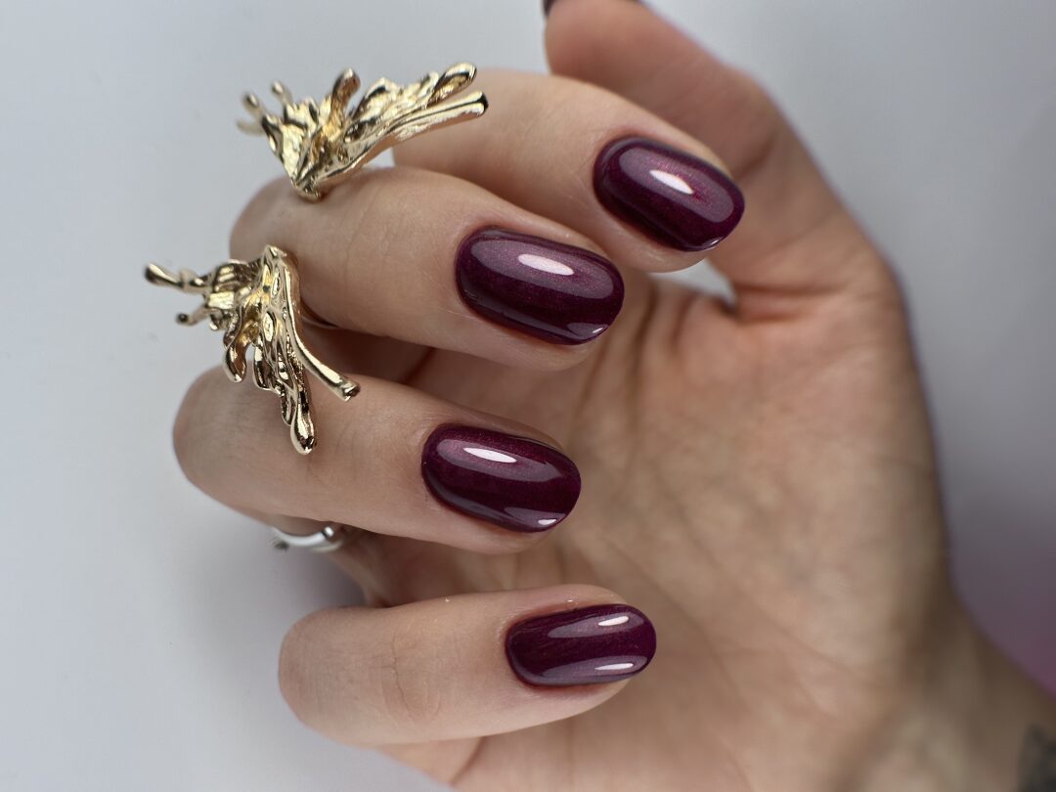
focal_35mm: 48
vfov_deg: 30.3
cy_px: 396
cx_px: 528
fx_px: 1464
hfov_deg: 39.7
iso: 64
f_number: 1.78
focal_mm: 6.86
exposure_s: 1/1880
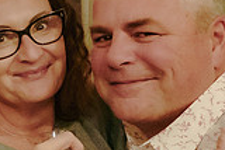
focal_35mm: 141
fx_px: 882
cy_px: 116
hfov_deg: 13.9
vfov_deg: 9.7
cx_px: -72
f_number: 3.2
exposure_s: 1/125
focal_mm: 14.16
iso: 8000
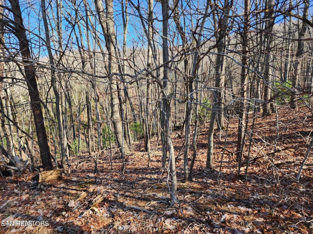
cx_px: 156
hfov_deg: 73.9
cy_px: 117
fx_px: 208
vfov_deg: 58.9
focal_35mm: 23
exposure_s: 1/180
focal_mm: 6.4
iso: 16
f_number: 1.8
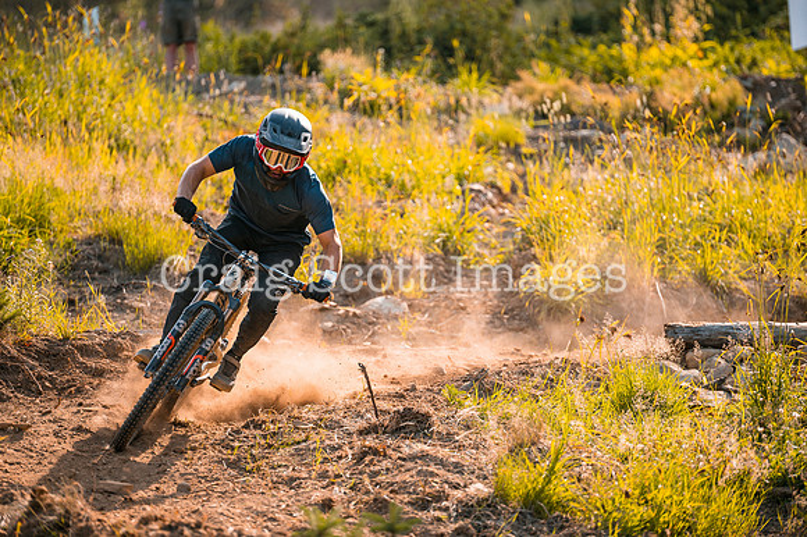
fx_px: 4033
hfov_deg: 11.4
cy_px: 268
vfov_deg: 7.6
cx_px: 404
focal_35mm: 180
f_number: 2.8
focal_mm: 180
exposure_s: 1/1250
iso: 250
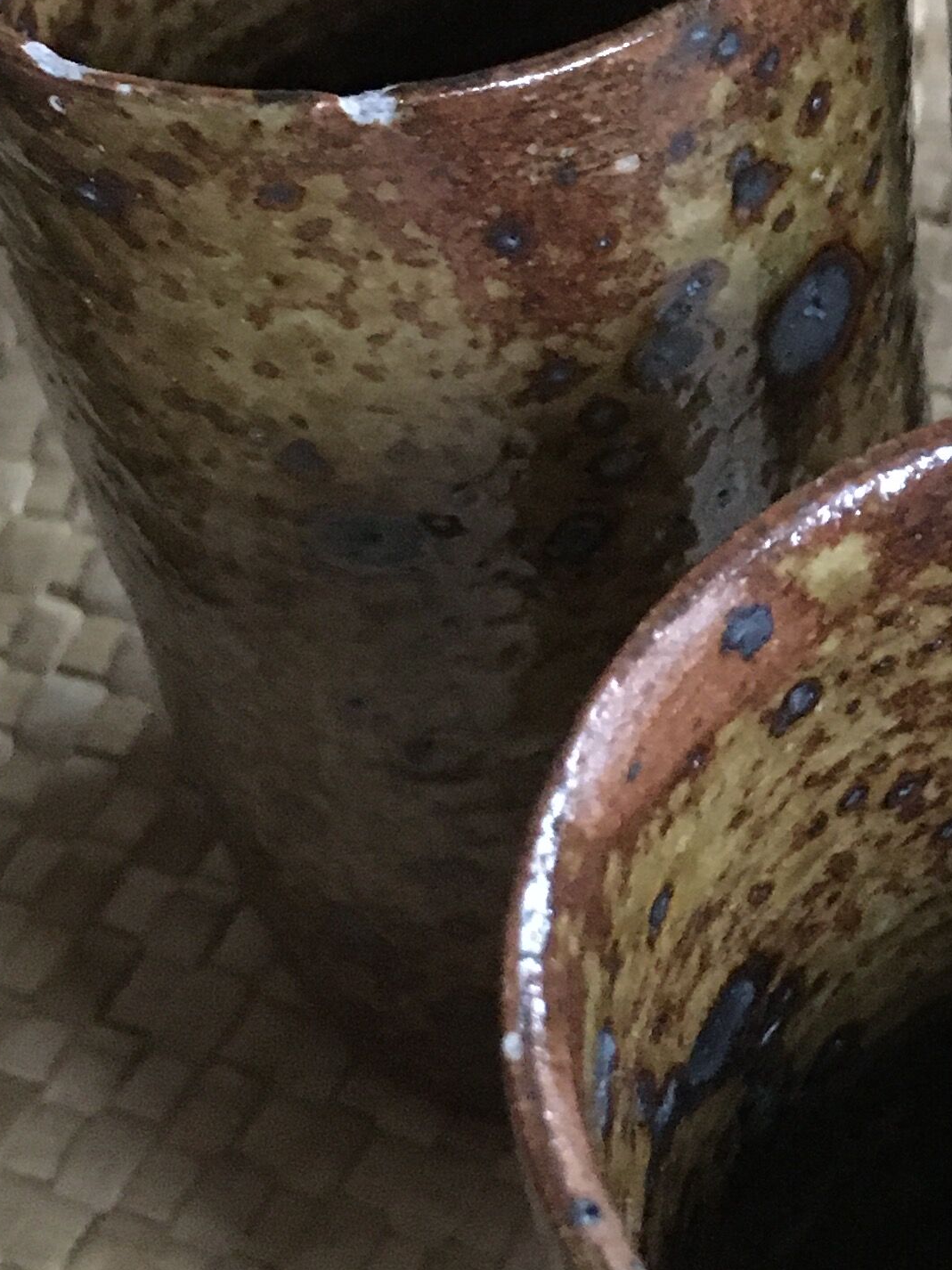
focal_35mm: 82
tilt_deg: -46.7
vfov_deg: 23.6
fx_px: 3008
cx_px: 1064
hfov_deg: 17.3
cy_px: 332
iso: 640
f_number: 2.2
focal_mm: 4.15
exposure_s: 1/17
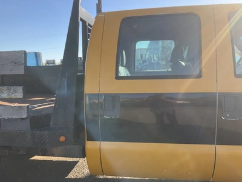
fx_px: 203
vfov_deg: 48.2
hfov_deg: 61.7
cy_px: 91
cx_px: 121
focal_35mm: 29
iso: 25
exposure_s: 1/580
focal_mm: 3
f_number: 1.8
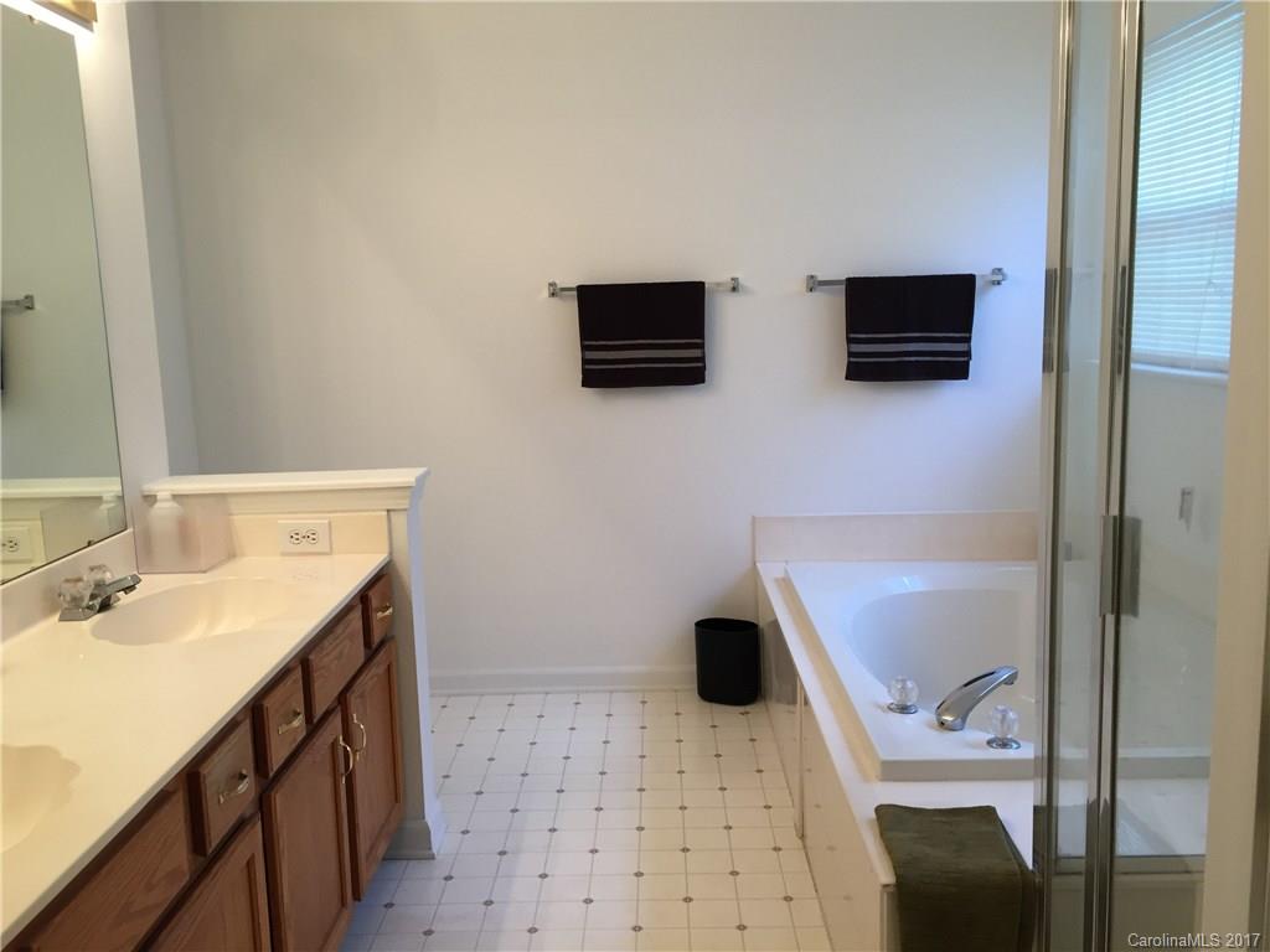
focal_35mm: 29
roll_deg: +0.9
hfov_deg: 61.7
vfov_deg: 48.2
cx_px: 635
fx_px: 1064
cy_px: 476
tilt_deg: -10.9
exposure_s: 1/30
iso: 32
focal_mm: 4.15
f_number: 2.2
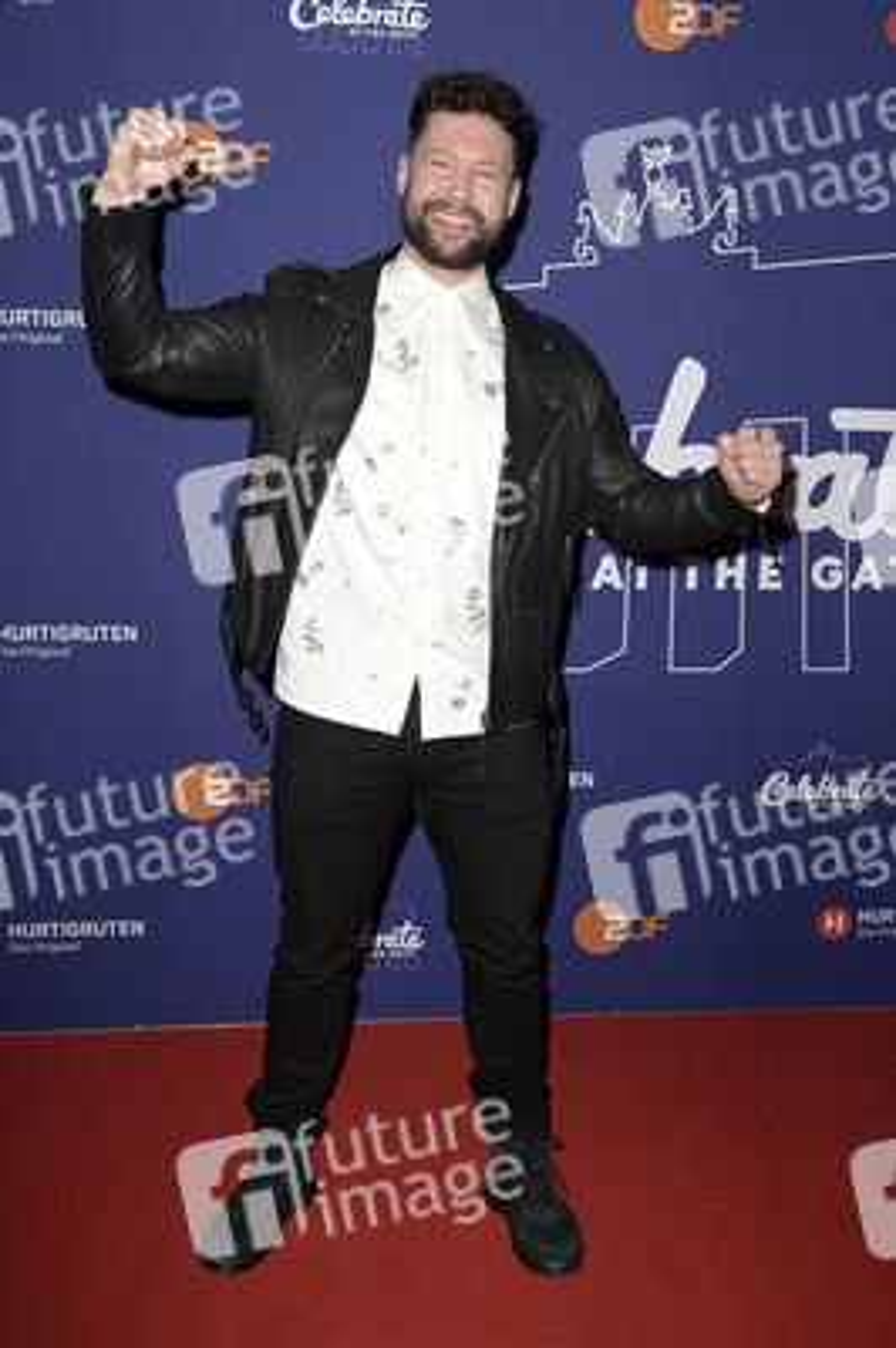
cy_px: 674
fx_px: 1421
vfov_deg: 50.7
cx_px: 448
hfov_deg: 35.0
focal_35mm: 38
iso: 400
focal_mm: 38
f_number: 6.3
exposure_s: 1/250
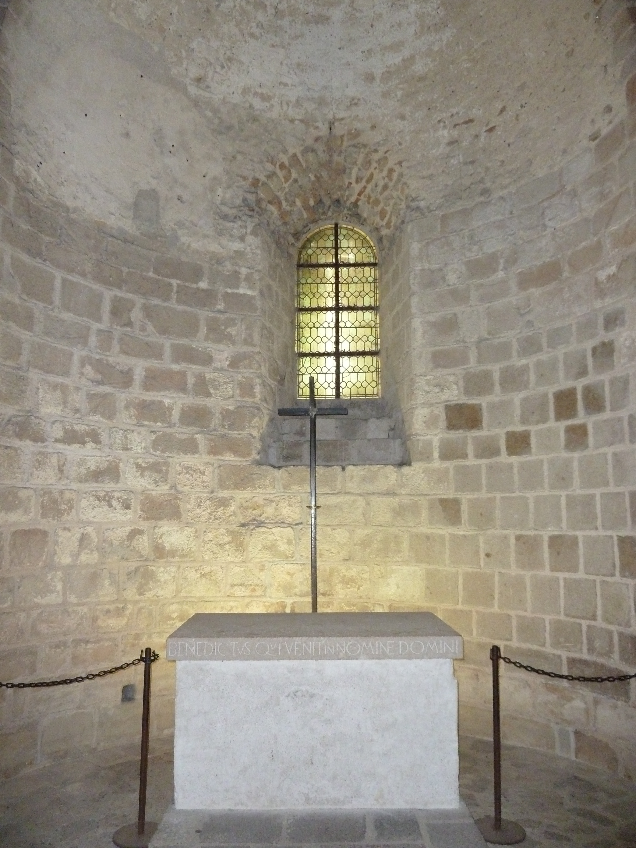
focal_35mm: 25
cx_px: 318
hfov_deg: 54.9
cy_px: 424
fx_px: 612
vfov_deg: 69.4
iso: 500
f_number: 3.3
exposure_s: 1/30
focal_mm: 4.1
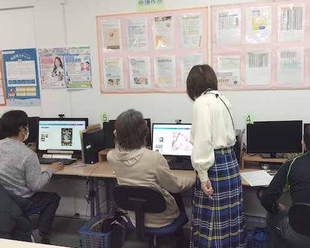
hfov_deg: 45.7
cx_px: 171
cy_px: 118
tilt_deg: -8.2
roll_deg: +1.2
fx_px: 367
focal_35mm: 40
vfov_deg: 37.3
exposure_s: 1/24
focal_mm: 3.3
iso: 64
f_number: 2.4
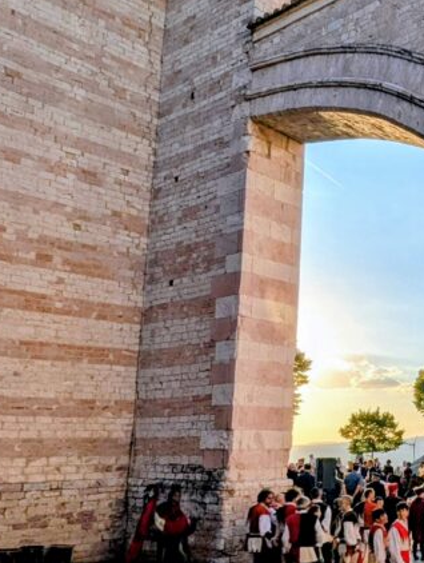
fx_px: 602
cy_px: 339
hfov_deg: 32.6
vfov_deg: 49.7
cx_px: 499
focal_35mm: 37
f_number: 2.2
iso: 50
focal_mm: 1.95
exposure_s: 1/2179
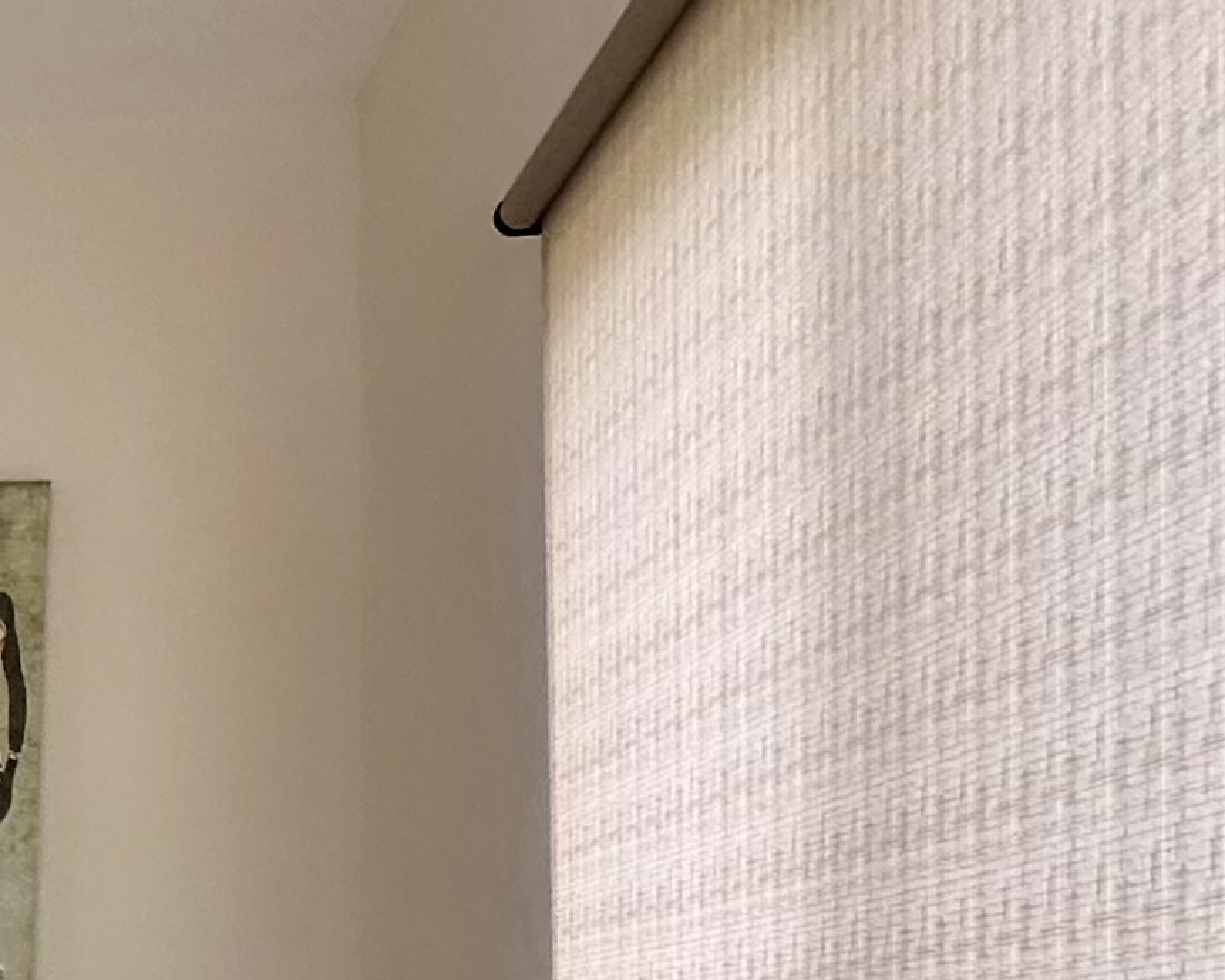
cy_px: 1081
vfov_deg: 22.5
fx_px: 2321
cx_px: -555
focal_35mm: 64
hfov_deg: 24.0
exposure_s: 1/99
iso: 200
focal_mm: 2.22
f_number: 2.2
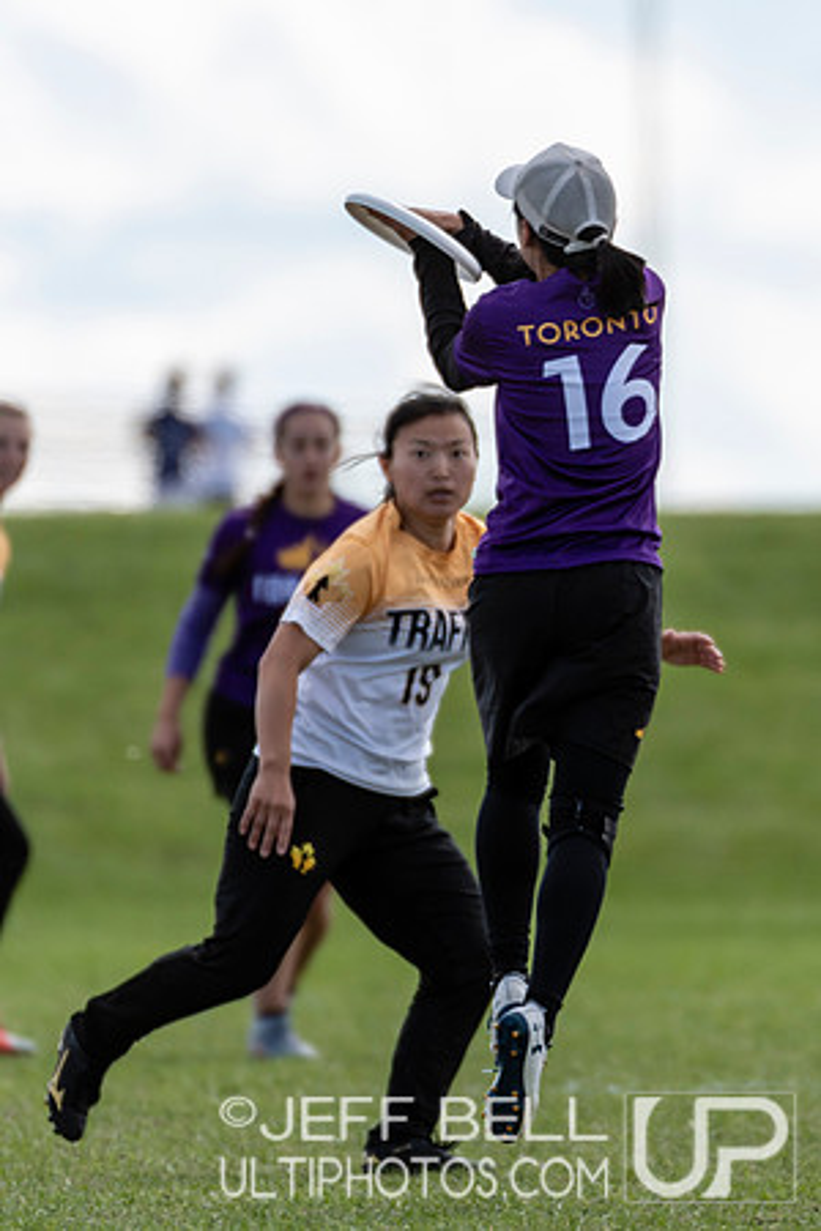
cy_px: 616
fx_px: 30785
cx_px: 562
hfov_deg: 1.5
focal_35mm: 900
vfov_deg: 2.3
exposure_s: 1/1000
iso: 110
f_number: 4
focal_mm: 400
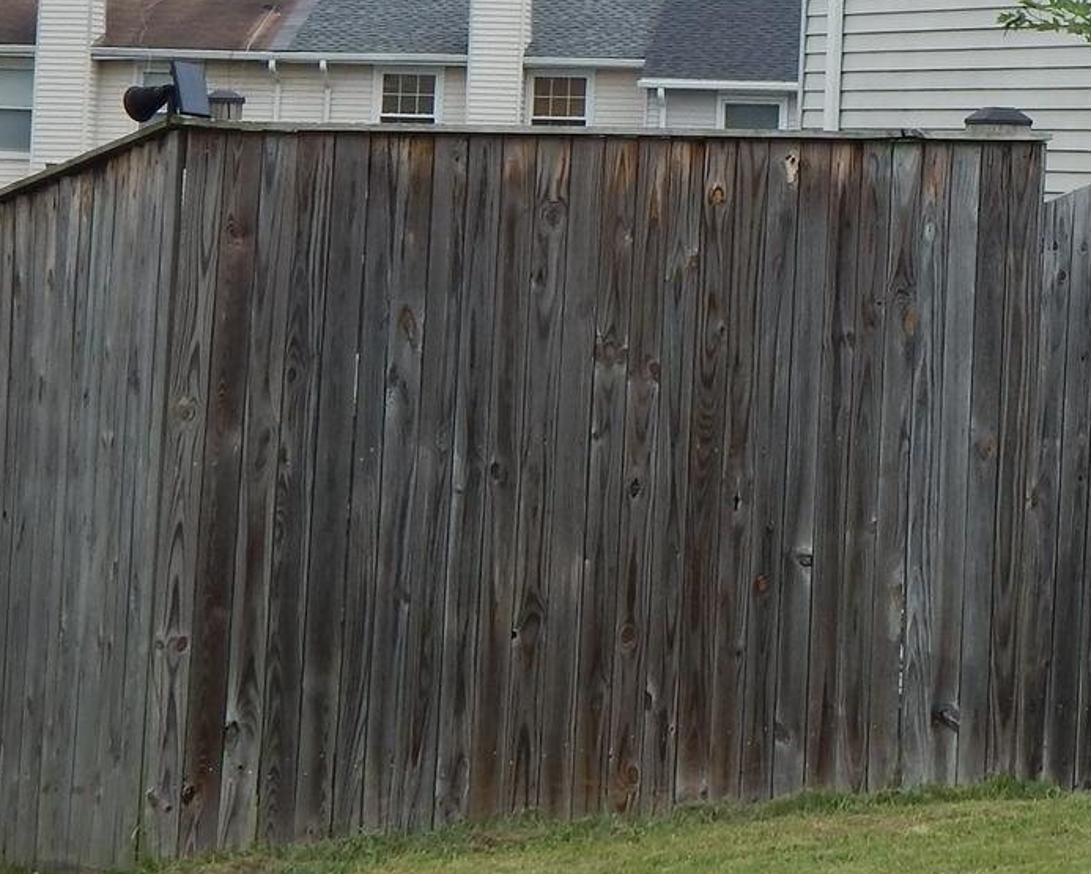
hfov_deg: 14.7
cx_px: 1529
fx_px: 4006
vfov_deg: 12.2
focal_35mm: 124
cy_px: -197
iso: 125
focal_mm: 7.7
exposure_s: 1/400
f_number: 7.1
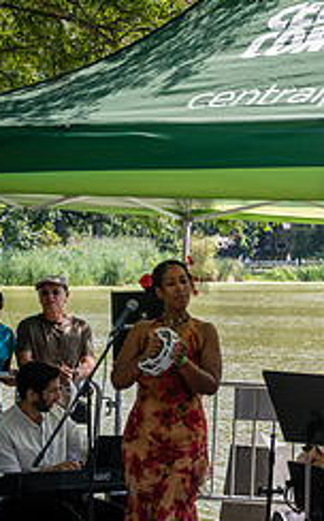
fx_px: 2025
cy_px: 361
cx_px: 469
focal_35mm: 143
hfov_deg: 8.9
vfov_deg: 14.6
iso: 640
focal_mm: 59
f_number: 4.5
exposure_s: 1/1600
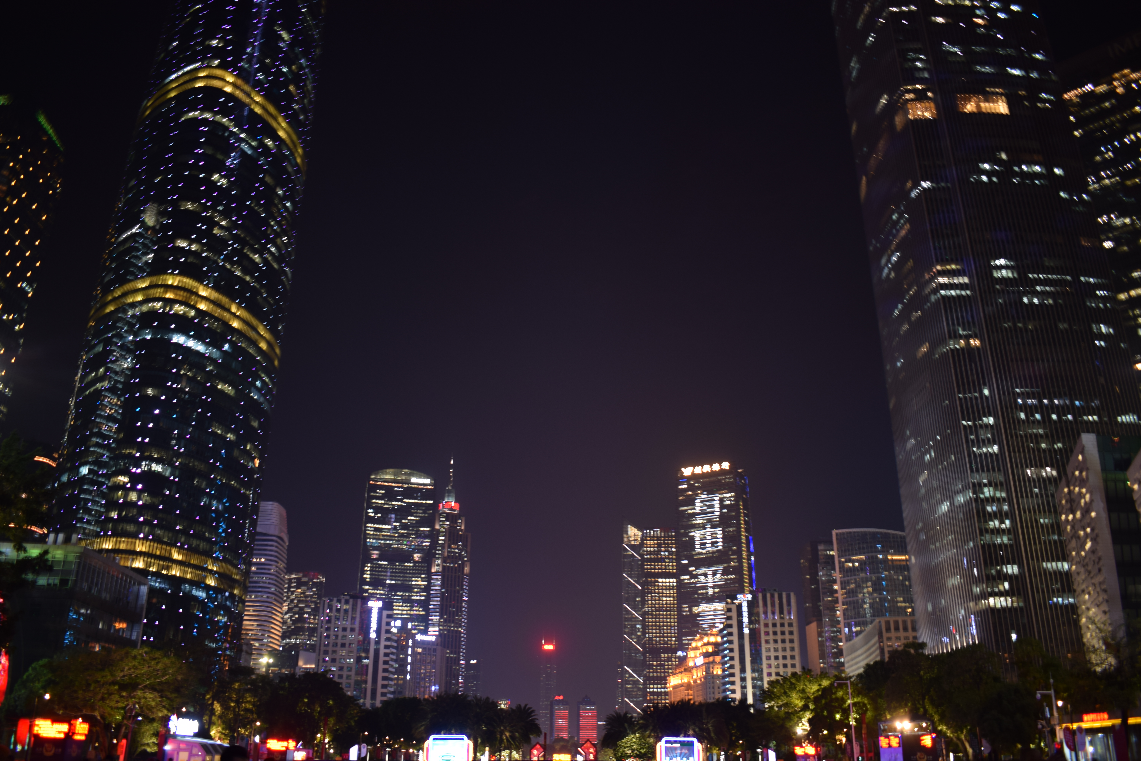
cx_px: 570
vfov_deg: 47.9
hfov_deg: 67.4
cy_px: 380
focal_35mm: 27
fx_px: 856
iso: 100
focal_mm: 18
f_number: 3.5
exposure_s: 1/1.3
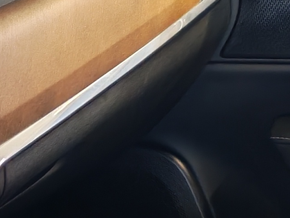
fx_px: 1591
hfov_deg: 10.0
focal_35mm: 190
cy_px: 480
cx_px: -183
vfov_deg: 7.4
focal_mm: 6.12
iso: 834
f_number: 1.9
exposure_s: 1/50
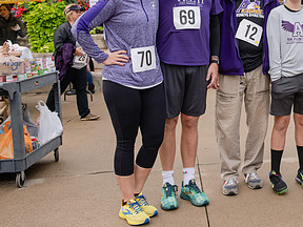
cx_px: 258
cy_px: 38
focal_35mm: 60
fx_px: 525
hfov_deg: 31.1
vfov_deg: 24.0
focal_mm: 31
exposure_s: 1/320
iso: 400
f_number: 5
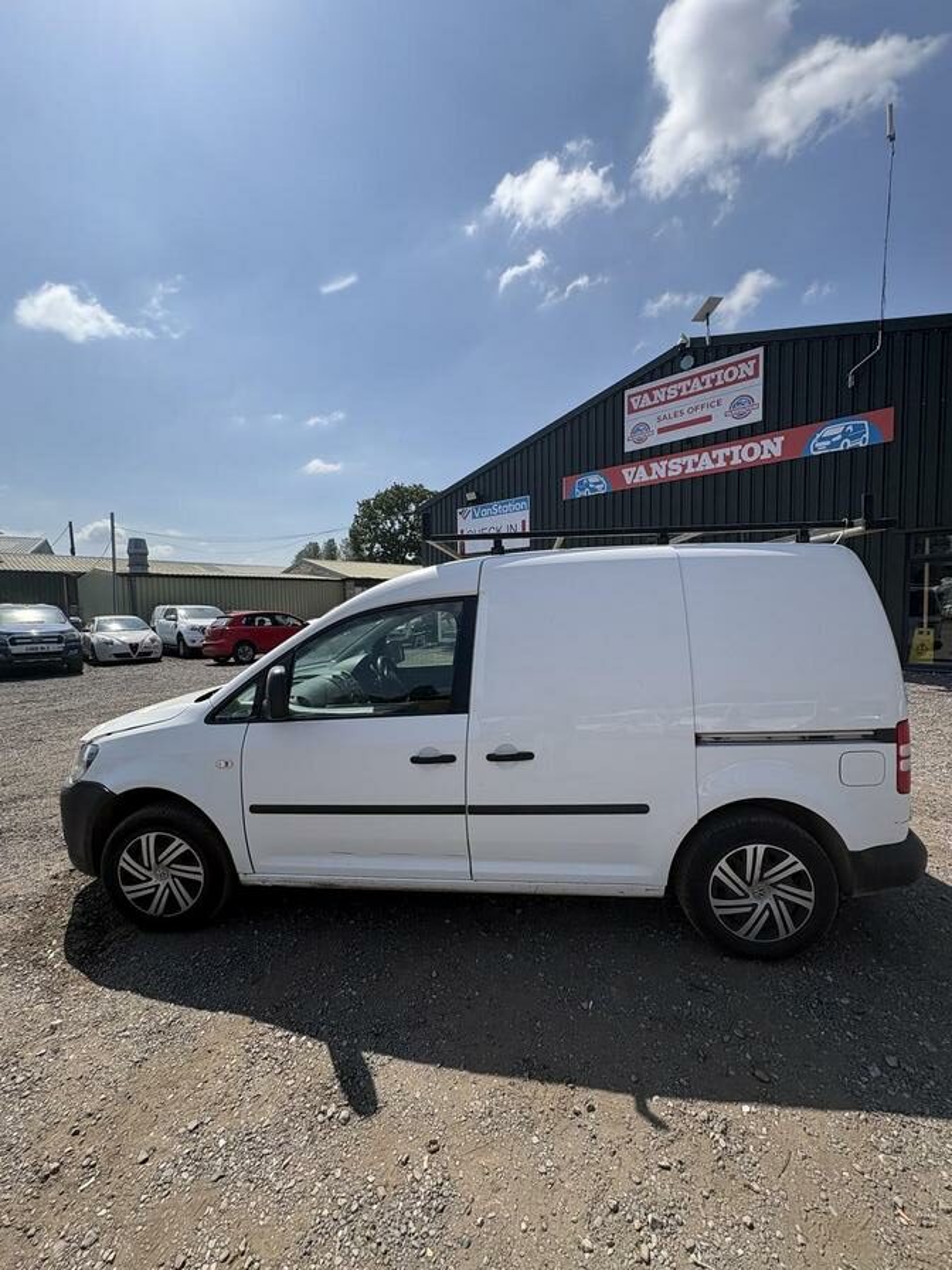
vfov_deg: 102.1
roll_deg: +0.6
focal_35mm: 14
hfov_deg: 85.7
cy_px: 635
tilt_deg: -2.1
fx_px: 513
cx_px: 476
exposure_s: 1/2674
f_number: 2.2
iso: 50
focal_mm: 2.22
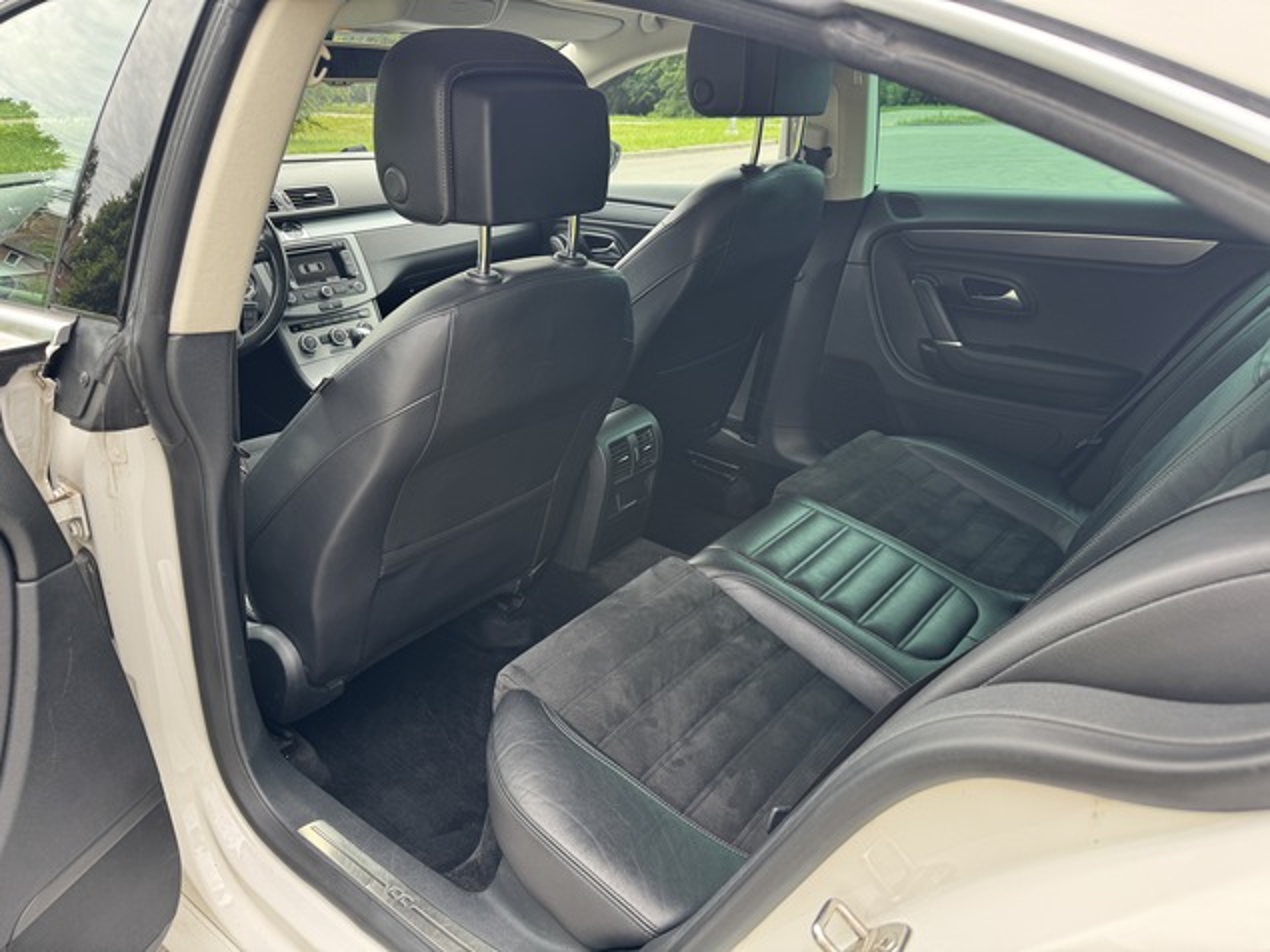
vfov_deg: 56.8
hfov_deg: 71.6
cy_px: 476
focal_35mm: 24
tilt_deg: -24.1
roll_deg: -1.2
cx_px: 635
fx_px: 880
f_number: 1.78
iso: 64
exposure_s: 1/260
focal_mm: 6.76
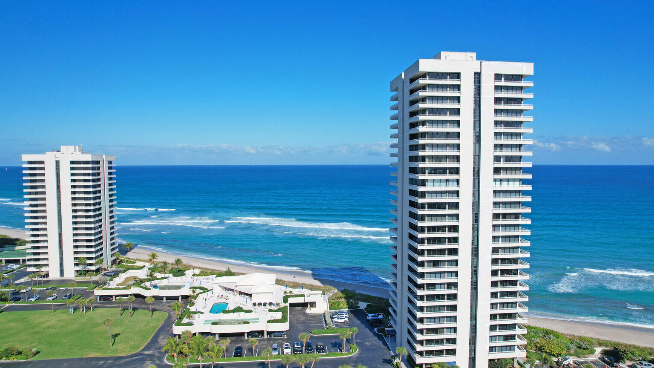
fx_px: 416
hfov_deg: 76.3
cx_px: 331
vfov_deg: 47.7
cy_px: 187
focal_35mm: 24
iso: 160
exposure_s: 1/4000
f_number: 2.8
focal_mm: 8.38
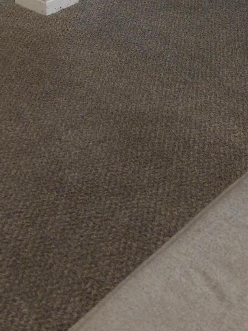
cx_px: 38
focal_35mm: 75
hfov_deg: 19.4
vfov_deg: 21.6
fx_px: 716
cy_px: -168
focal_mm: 5.4
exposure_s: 1/60
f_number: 1.8
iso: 125
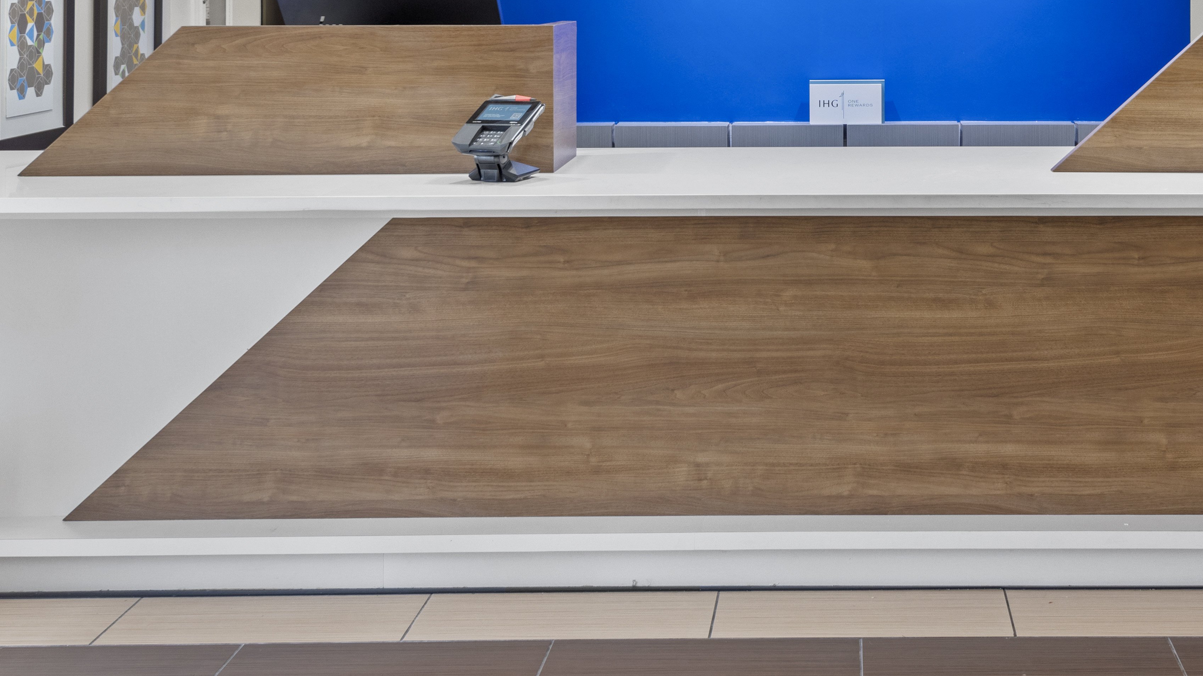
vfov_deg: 22.0
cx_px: 856
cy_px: -28
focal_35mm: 52
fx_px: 1659
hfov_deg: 39.1
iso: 560
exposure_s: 1/1.43
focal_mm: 28
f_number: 8
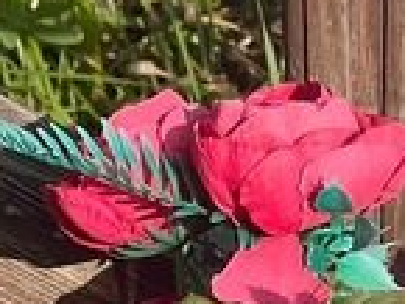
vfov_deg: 3.5
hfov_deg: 4.7
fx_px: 4977
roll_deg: -1.6
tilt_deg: -19.2
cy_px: -432
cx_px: 352
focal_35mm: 425
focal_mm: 9
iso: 32
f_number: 2.8
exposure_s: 1/968
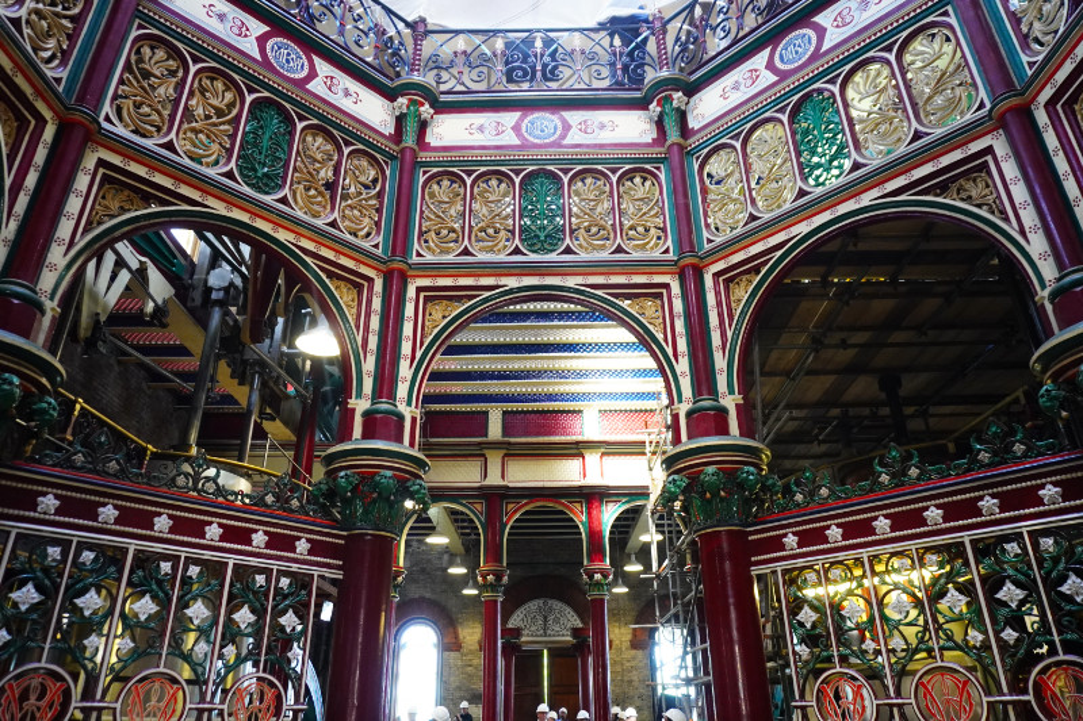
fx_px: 722
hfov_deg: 73.8
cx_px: 542
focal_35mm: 24
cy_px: 360
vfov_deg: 53.1
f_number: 4
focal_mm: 16
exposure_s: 1/60
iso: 2000
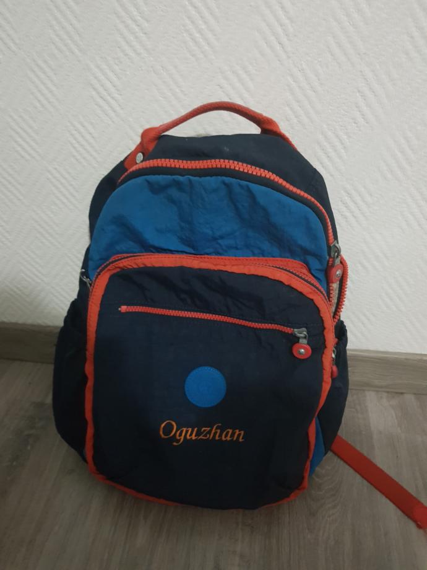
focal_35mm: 26
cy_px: 285
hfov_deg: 53.1
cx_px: 214
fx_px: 428
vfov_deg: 67.3
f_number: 1.7
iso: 500
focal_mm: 4.2
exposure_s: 1/10
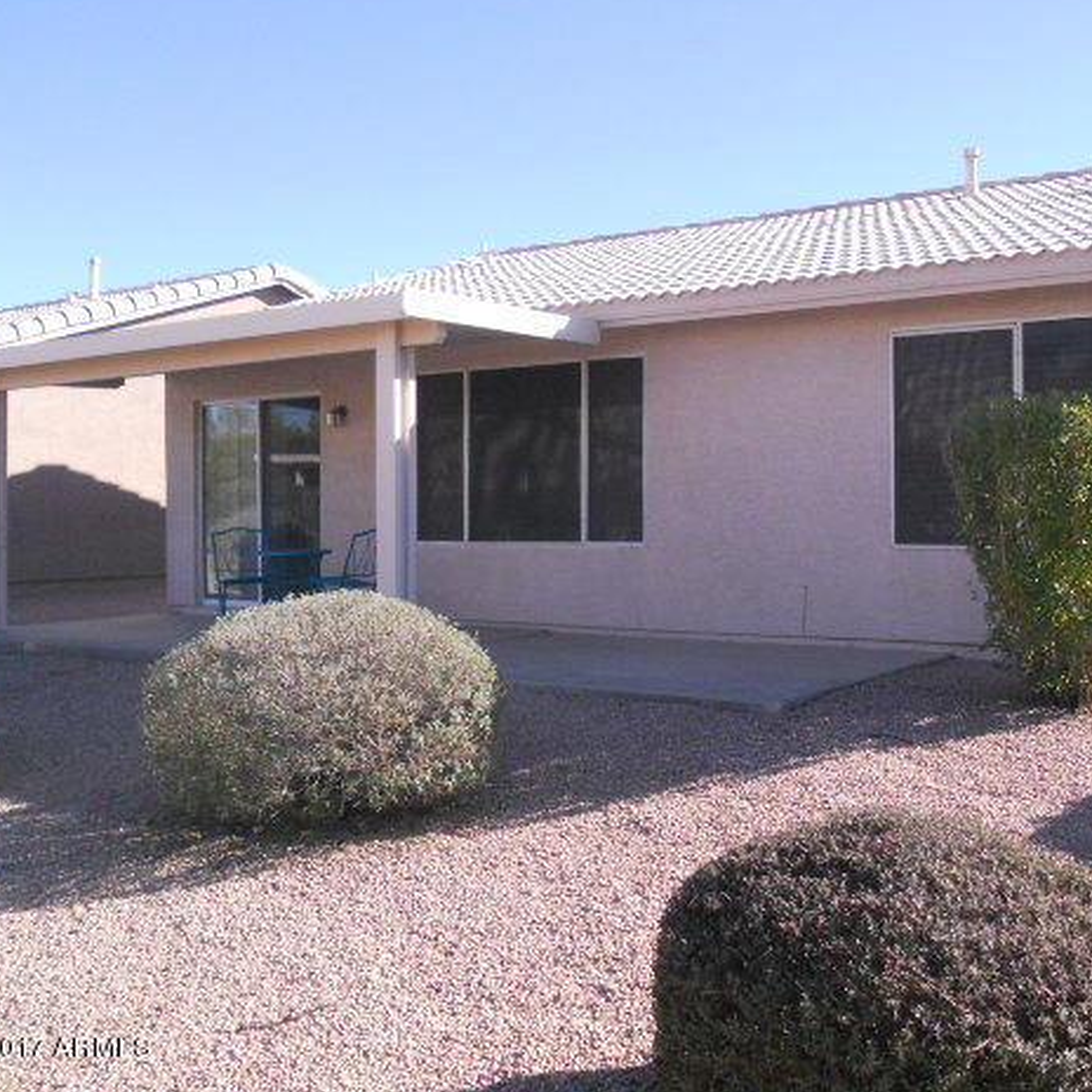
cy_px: 530
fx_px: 1392
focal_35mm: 39
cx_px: 723
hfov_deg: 42.3
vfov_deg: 42.8
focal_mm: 5.8
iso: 400
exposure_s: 1/250
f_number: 8.8
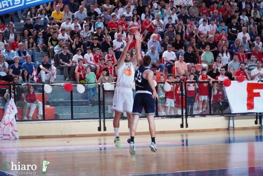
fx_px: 767
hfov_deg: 19.4
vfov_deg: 13.1
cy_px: 88
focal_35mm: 105
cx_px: 132
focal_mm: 70
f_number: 5
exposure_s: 1/640
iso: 5000
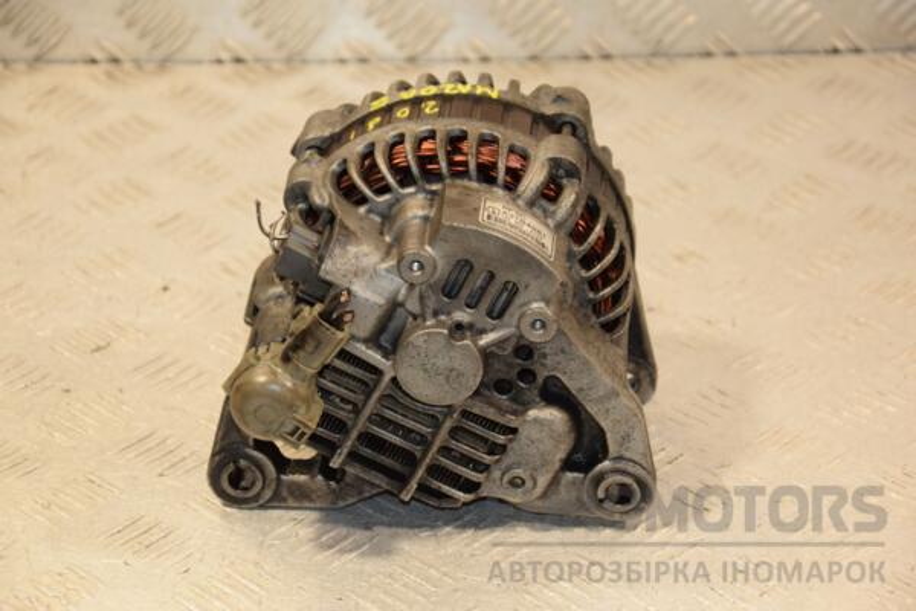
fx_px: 3053
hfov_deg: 17.1
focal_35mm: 120
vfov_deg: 11.4
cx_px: 458
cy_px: 306
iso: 800
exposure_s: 1/125
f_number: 5.3
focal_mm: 80
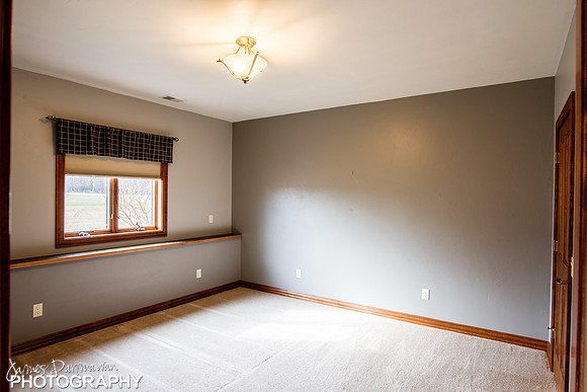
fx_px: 326
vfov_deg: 62.0
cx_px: 294
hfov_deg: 84.0
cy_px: 196
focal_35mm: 20
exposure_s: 1/4
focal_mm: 20
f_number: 8
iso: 100
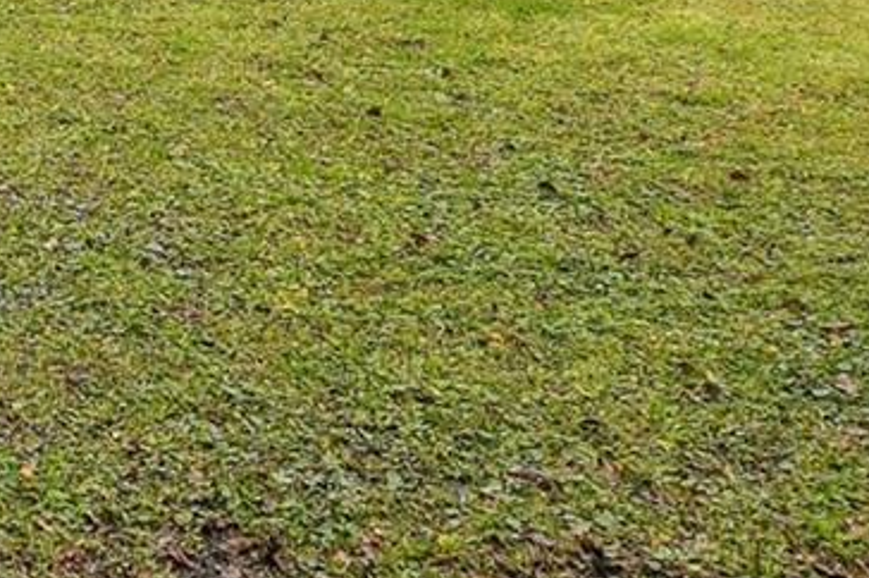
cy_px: -289
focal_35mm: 66
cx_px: -153
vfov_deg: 18.3
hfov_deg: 27.2
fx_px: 1592
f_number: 7.1
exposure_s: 1/160
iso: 100
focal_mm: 10
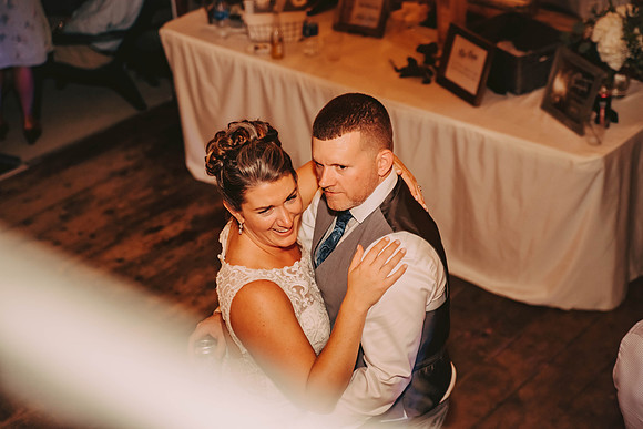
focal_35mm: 75
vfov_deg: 18.2
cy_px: 214
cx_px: 322
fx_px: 1340
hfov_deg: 27.0
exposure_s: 1/125
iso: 1250
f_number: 2.8
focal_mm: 75
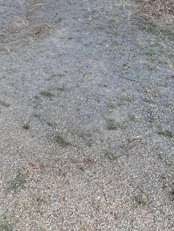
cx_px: 21
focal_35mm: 52
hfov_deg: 27.2
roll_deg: +1.2
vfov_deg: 34.0
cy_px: 8
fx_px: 348
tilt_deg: -12.0
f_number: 1.78
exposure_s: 1/580
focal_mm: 6.76
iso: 100
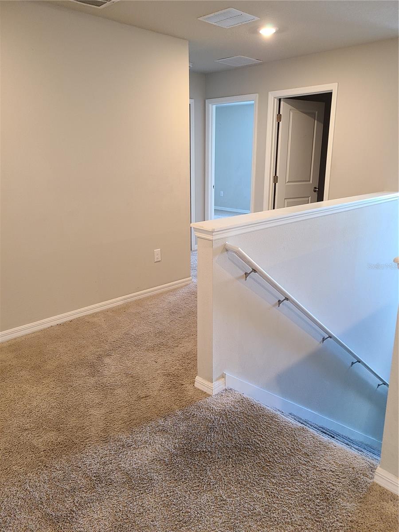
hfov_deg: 53.1
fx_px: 400
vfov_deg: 67.3
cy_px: 266
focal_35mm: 26
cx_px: 200
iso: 250
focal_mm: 5.4
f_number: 1.8
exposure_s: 1/60
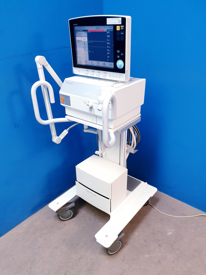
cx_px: 103
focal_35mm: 26
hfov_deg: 53.1
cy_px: 138
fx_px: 206
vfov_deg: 67.3
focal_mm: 4.3
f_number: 2.4
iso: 200
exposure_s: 1/50
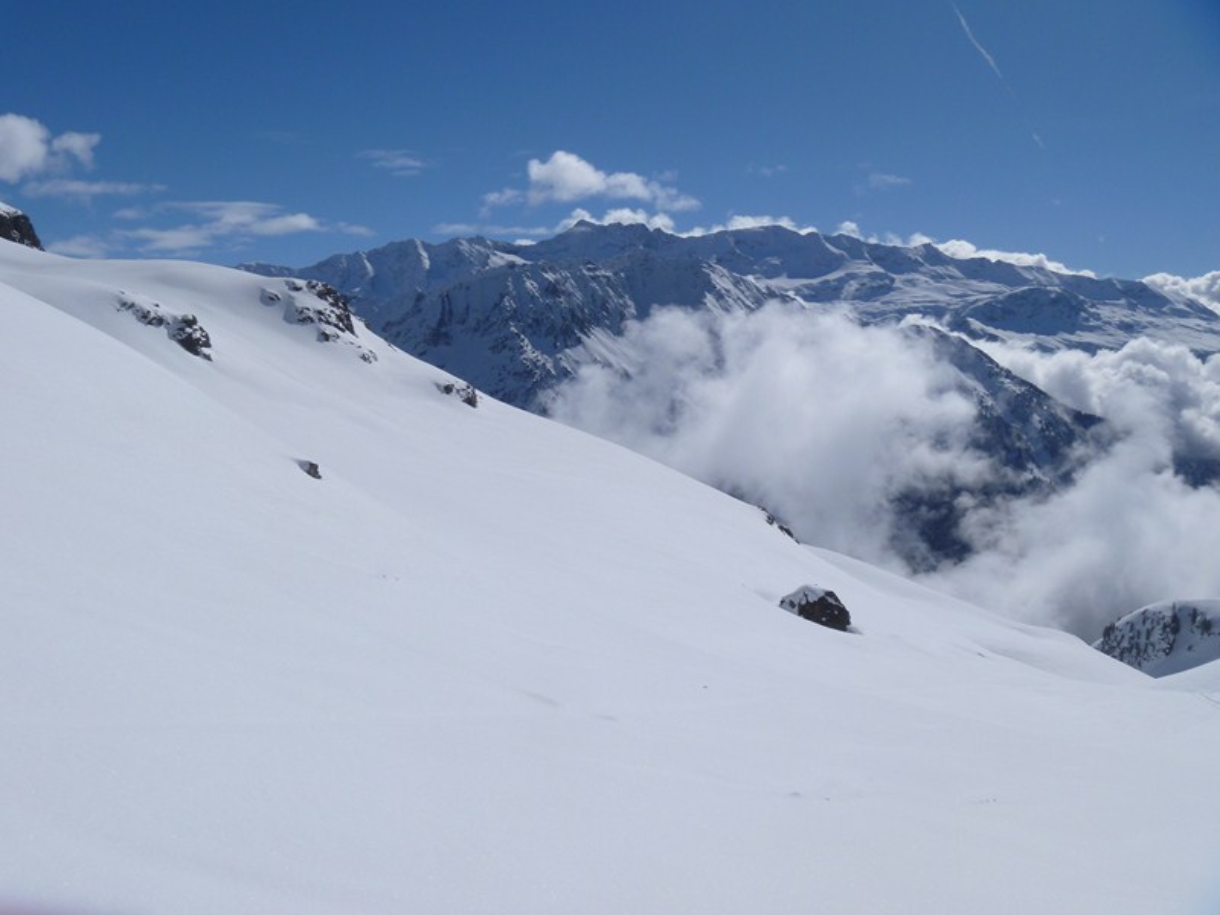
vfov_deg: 40.7
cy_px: 458
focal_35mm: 35
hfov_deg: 52.6
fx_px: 1234
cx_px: 610
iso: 80
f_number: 5.6
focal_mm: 6.3
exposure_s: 1/1600
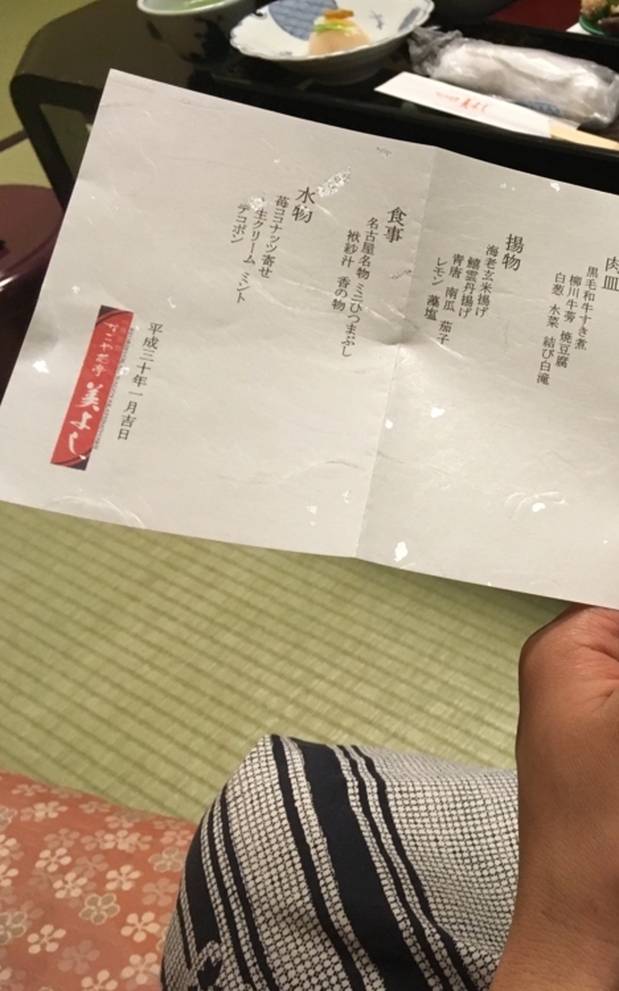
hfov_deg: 28.2
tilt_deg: -41.1
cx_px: 655
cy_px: 494
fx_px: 1134
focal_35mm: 42
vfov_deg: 47.2
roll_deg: +7.9
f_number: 2.2
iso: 100
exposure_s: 1/30
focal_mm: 4.15
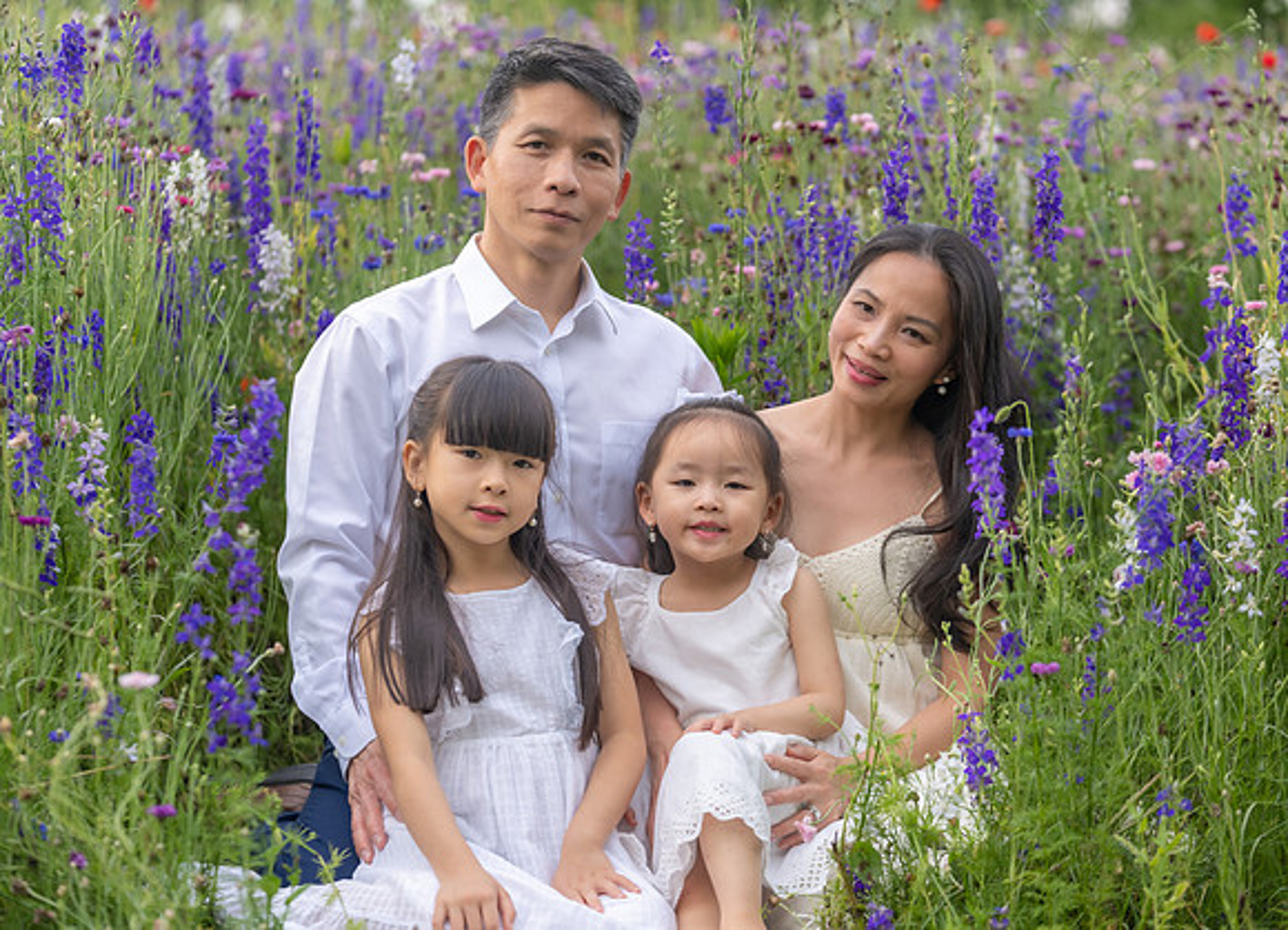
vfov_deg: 12.4
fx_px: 4266
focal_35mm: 116
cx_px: 694
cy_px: 465
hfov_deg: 17.2
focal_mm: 110
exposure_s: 1/400
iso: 160
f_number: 3.5
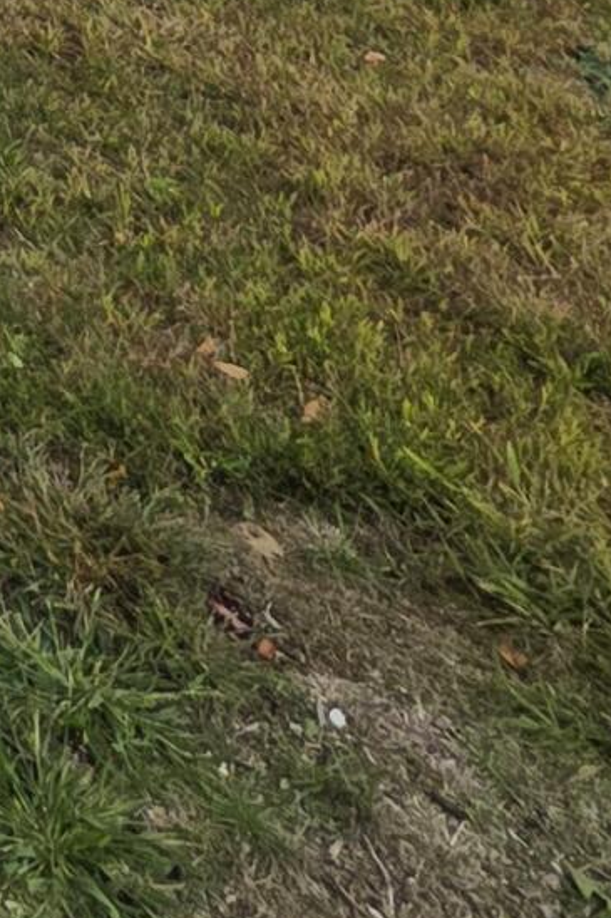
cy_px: -900
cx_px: -1122
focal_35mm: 74
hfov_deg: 11.8
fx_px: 1885
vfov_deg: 18.4
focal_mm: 2.2
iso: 40
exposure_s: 1/1024
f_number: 1.9
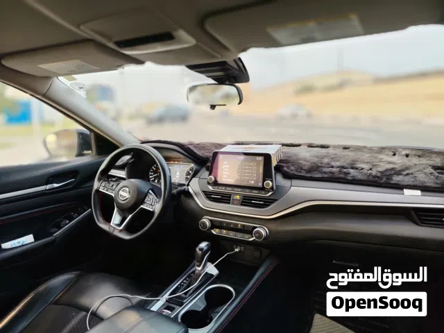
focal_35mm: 24
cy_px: 166
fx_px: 308
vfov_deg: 56.8
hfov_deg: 71.6
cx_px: 222
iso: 330
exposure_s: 1/25
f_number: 4
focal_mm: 5.25
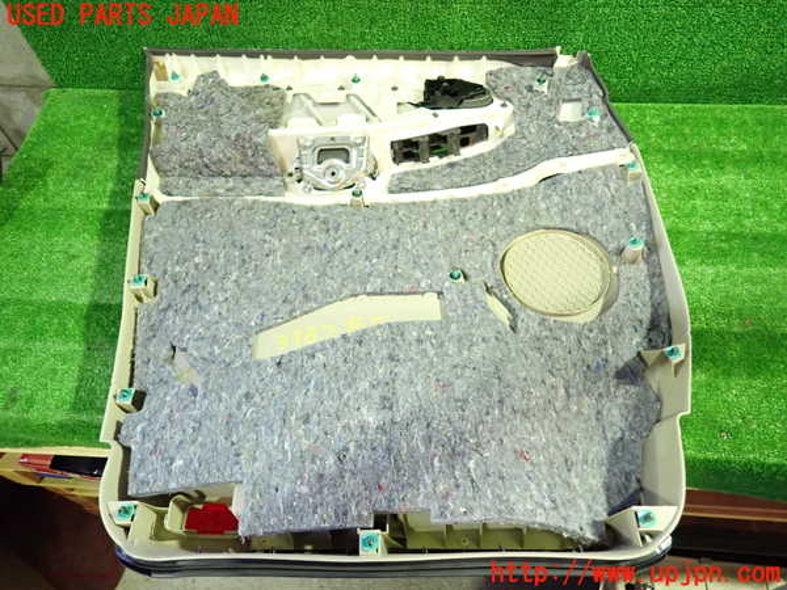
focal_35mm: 25
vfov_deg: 54.9
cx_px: 394
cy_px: 295
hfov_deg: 69.4
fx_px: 568
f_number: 2
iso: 800
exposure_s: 1/30
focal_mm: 4.5
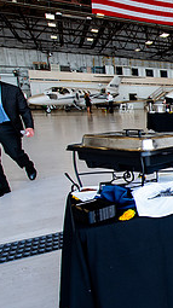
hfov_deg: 21.0
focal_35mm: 34
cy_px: 154
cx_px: 322
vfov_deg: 58.1
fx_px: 278
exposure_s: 1/320
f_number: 5
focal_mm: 14
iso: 640
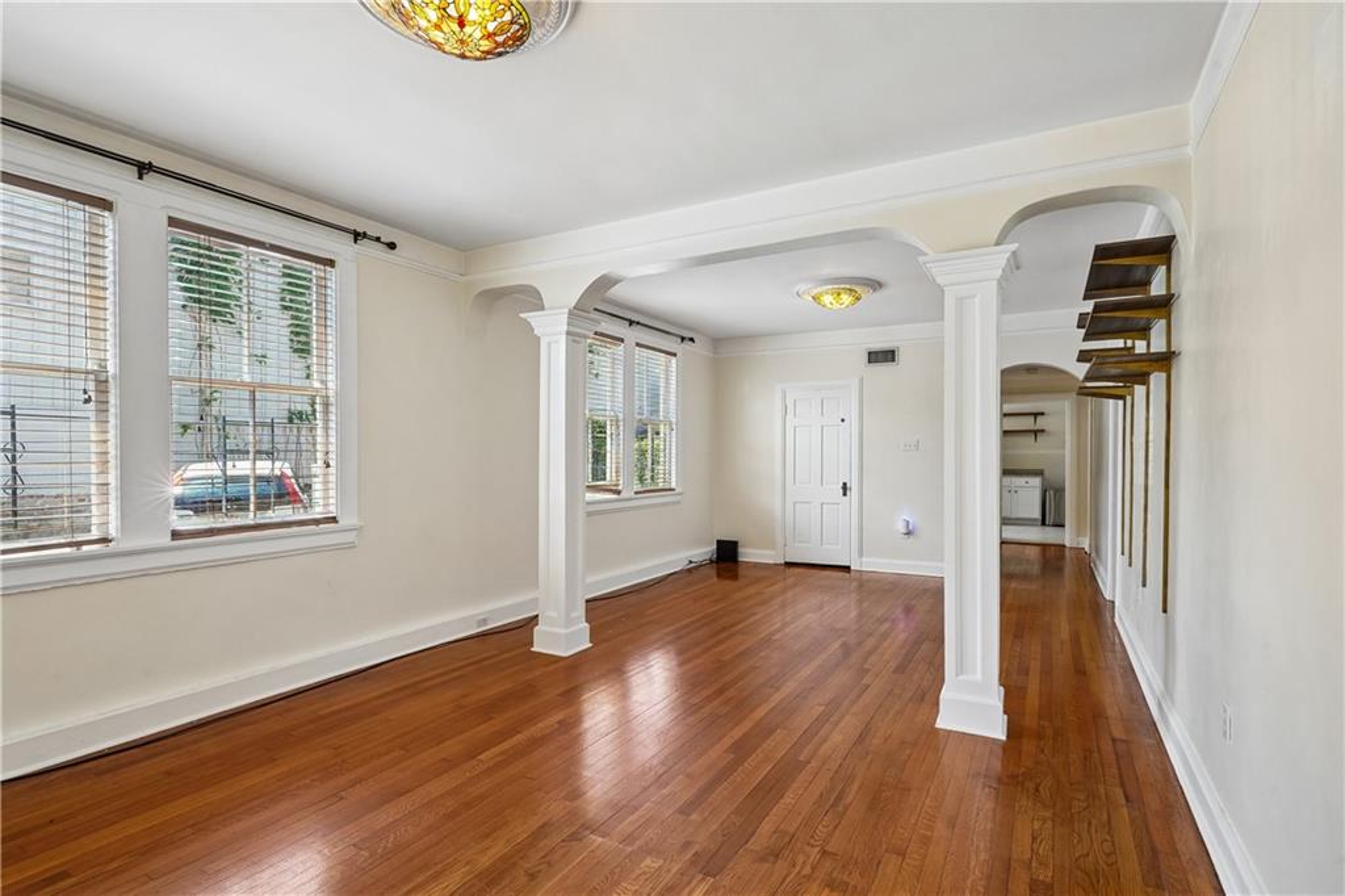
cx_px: 672
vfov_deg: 70.4
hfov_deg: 93.3
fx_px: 635
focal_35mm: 17
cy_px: 448
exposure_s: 1/40
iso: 800
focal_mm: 17
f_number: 11
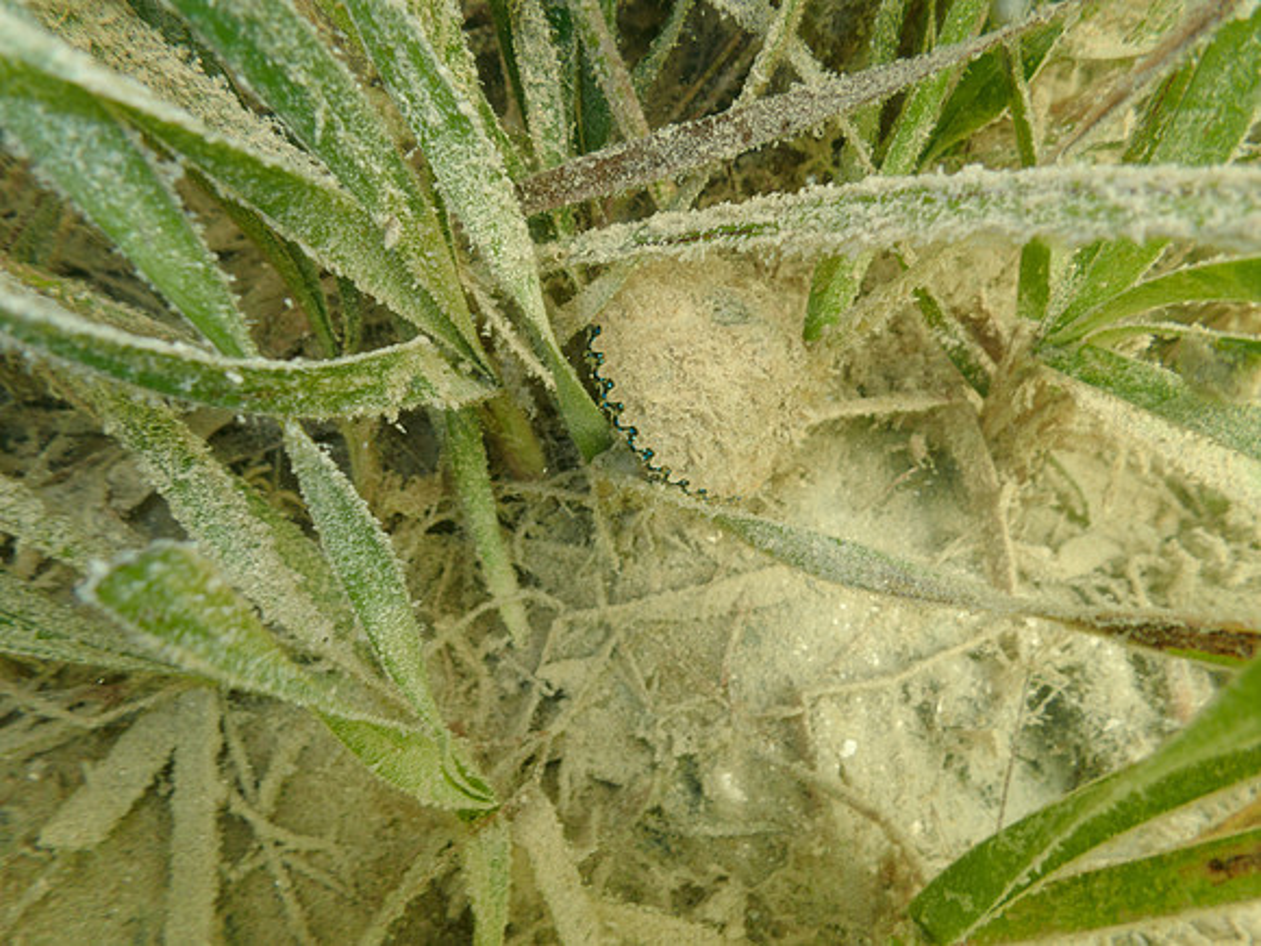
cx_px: 630
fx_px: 911
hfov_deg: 69.4
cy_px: 473
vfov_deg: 54.9
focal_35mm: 25
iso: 100
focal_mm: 4.5
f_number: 2.8
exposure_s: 1/125
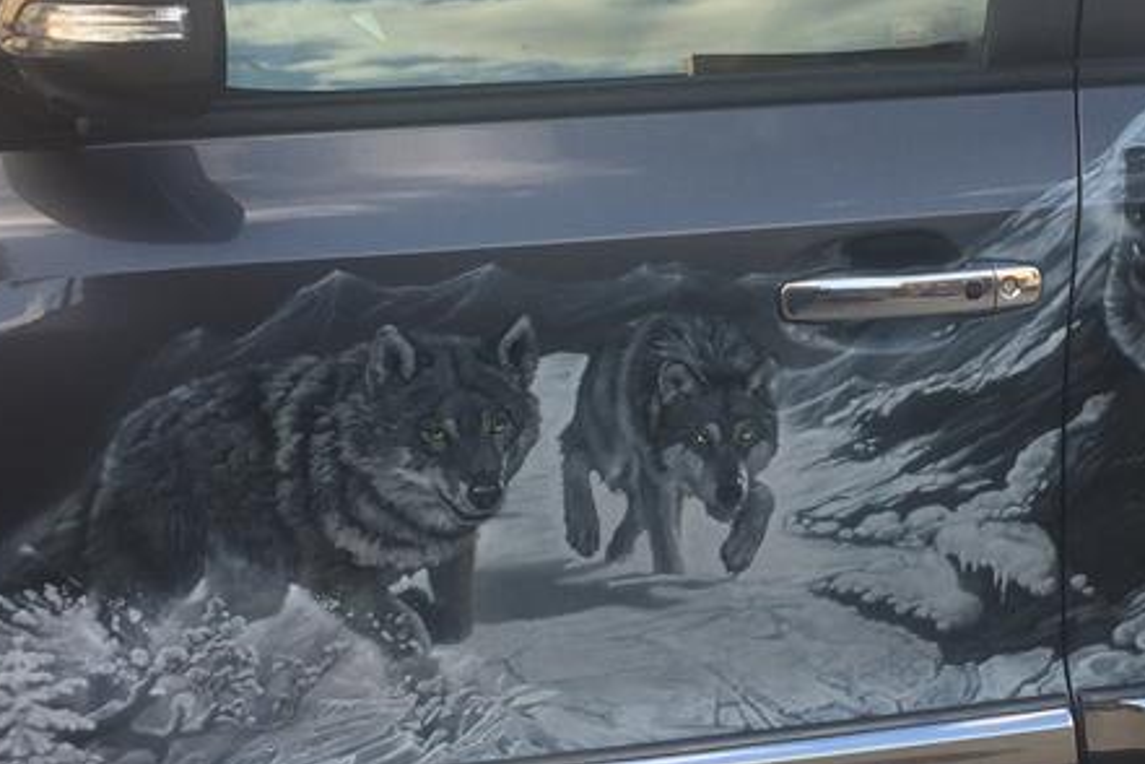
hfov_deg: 28.2
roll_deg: -1.3
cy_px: 364
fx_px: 2226
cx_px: 917
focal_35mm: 70
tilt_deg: -14.3
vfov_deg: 19.5
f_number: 2.2
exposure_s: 1/299
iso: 32
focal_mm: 4.15
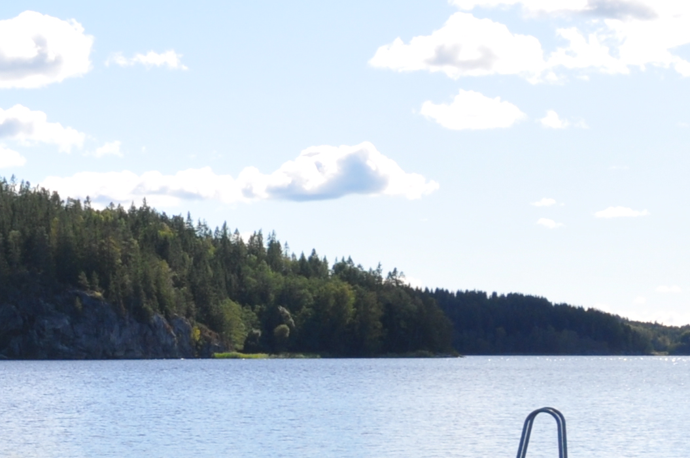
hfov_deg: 15.2
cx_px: -230
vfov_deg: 10.5
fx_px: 2451
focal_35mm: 128
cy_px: 523
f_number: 13
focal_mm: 21
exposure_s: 1/160
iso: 200
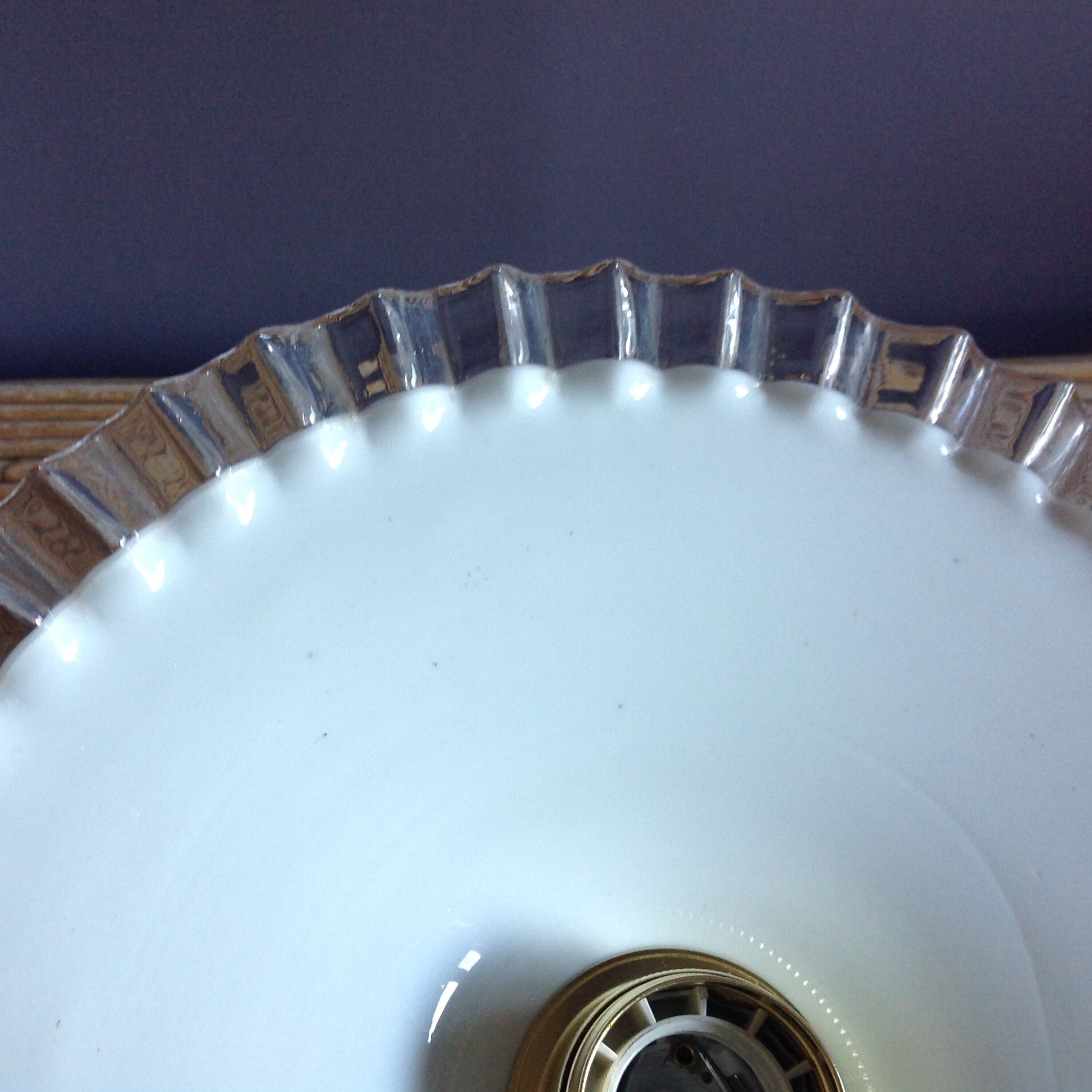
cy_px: 539
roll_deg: -1.0
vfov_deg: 40.0
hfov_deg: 39.9
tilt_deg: -38.1
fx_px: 1499
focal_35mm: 42
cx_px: 458
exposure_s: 1/15
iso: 100
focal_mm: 4.28
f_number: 2.4
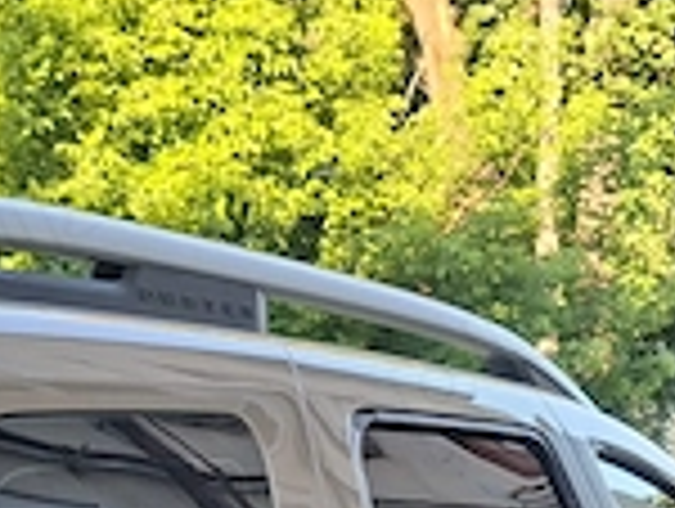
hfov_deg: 21.3
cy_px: 949
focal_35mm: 92
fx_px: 1797
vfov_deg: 14.1
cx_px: 360
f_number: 1.8
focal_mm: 5.54
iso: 50
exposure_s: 1/114
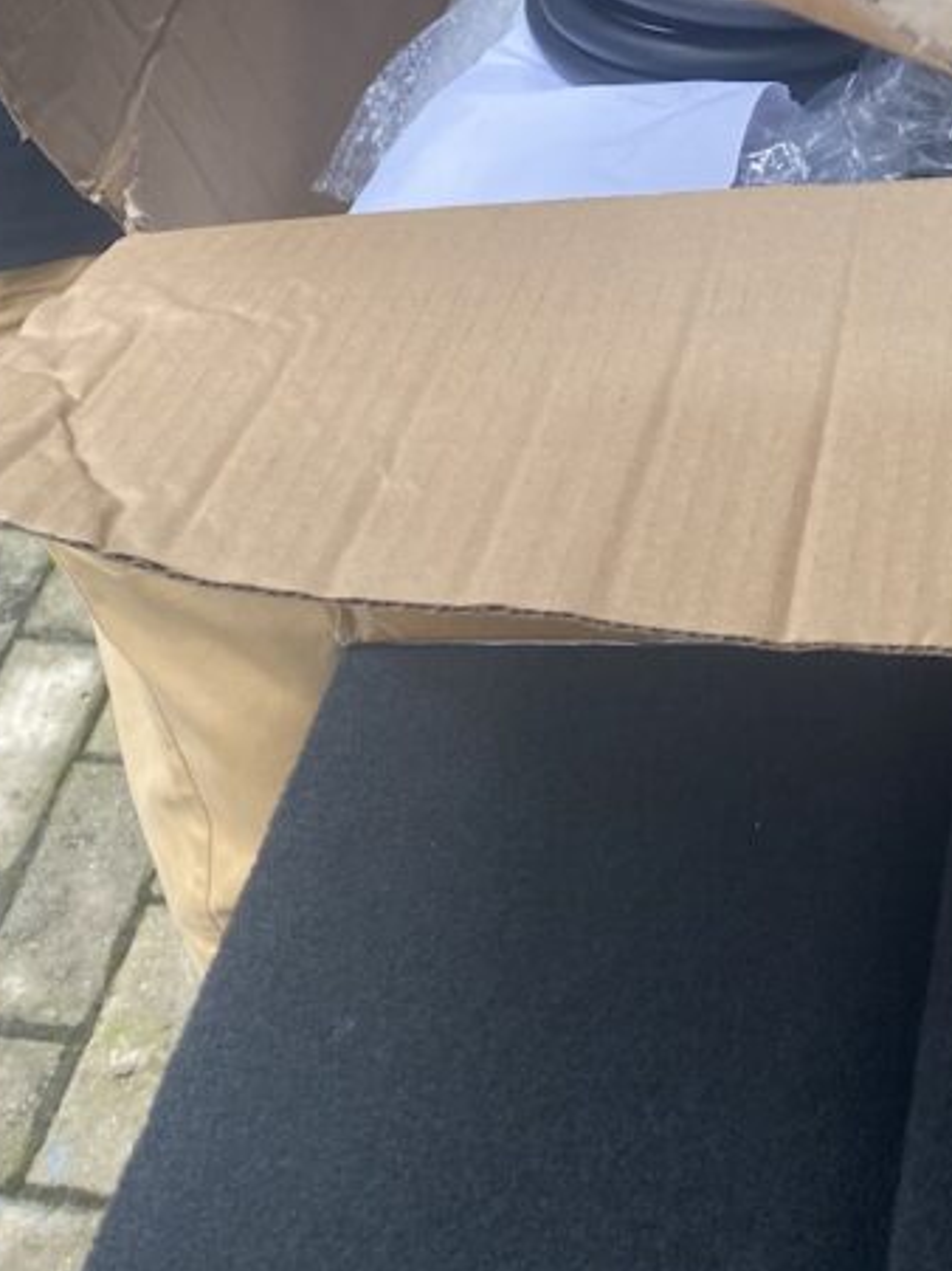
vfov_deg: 29.7
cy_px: -101
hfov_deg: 24.4
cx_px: 769
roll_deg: +11.5
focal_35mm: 59
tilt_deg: -34.7
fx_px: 2164
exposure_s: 1/121
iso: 80
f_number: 1.8
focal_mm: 4.25
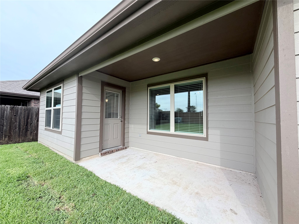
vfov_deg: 85.7
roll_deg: +0.4
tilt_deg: +2.4
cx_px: 150
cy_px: 112
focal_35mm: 14
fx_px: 121
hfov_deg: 102.1
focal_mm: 2.22
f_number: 2.2
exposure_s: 1/451
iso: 64
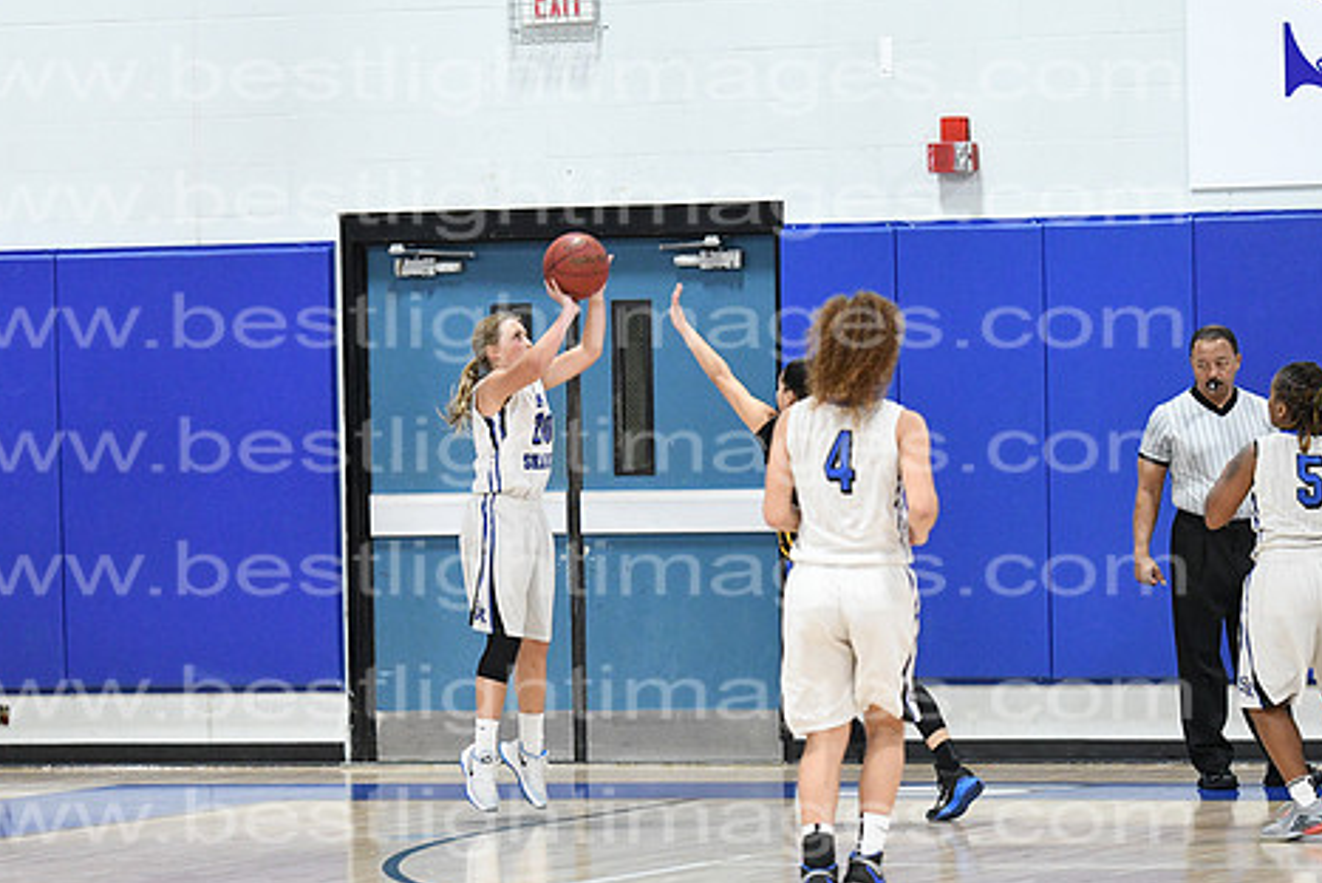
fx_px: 7937
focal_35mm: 216
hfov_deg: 9.5
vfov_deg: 6.4
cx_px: 552
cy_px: 514
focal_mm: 116
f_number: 3.2
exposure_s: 1/640
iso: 5000
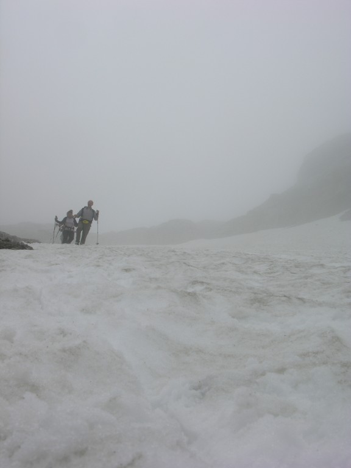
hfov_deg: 31.5
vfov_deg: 41.2
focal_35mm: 46
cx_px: 176
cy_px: 234
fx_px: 622
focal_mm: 11.6
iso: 50
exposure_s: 1/280
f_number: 7.5
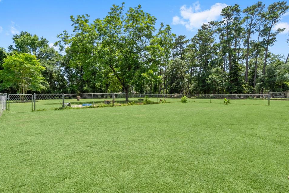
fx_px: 128
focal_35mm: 16
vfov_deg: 73.7
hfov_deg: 96.7
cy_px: 98
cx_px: 151
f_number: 9
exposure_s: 1/200
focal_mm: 10
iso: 800
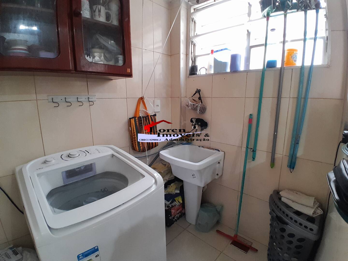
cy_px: 130
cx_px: 174
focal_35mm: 17
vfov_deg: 74.7
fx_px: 171
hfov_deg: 91.0
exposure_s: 1/24
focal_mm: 1.46
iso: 160
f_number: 2.2
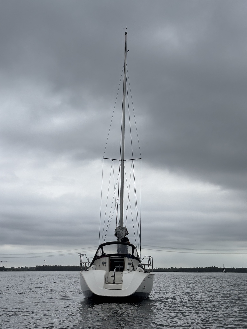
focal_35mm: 52
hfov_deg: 28.0
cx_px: 124
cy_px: 164
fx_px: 495
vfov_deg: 36.8
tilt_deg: +11.3
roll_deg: -0.9
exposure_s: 1/3115
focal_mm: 5.96
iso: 40
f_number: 1.6
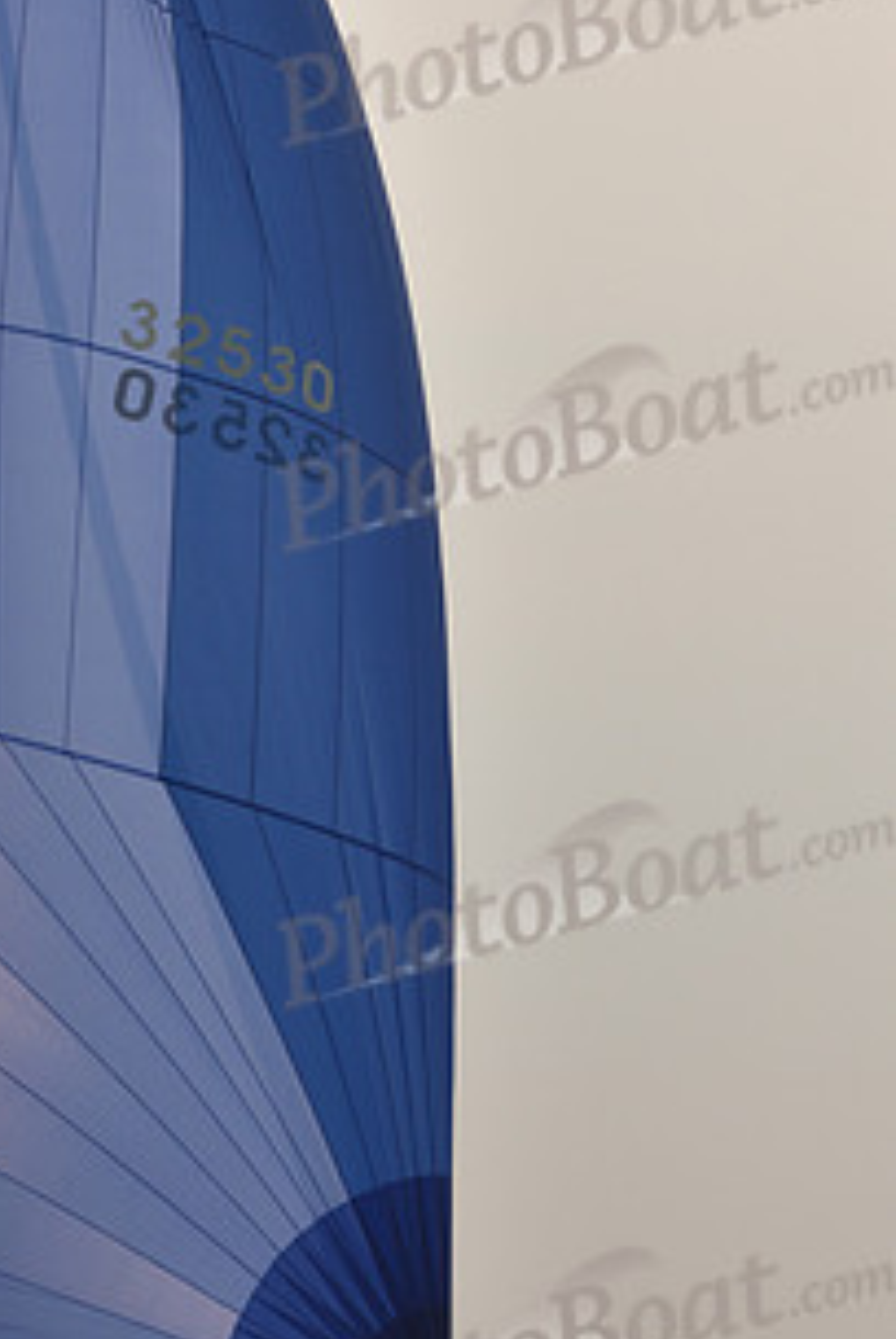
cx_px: 51
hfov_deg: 10.3
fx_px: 4954
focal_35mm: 133
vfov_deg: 15.4
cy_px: 729
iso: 250
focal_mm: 70
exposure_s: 1/1000
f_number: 9
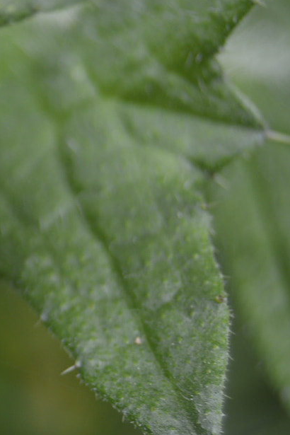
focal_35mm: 214
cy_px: 209
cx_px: -206
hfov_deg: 6.3
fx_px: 2589
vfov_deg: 9.6
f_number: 5.6
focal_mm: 55
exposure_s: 1/125
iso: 180
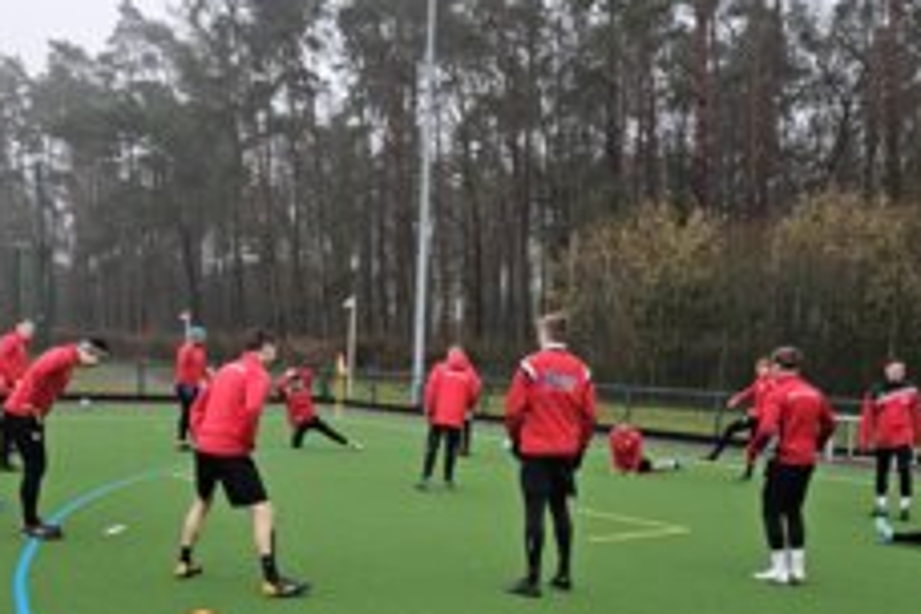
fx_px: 1074
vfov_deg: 31.0
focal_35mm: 42
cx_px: 432
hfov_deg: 46.4
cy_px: 505
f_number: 1.8
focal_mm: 5.4
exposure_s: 1/180
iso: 64
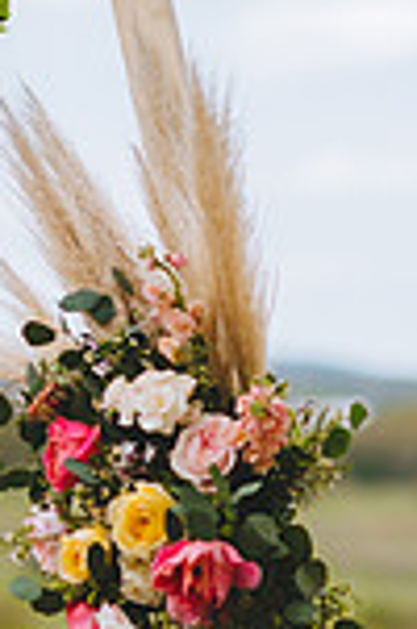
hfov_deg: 5.4
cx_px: -23
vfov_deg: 8.1
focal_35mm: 253
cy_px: 175
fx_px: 4416
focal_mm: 85
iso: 200
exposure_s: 1/3200
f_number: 2
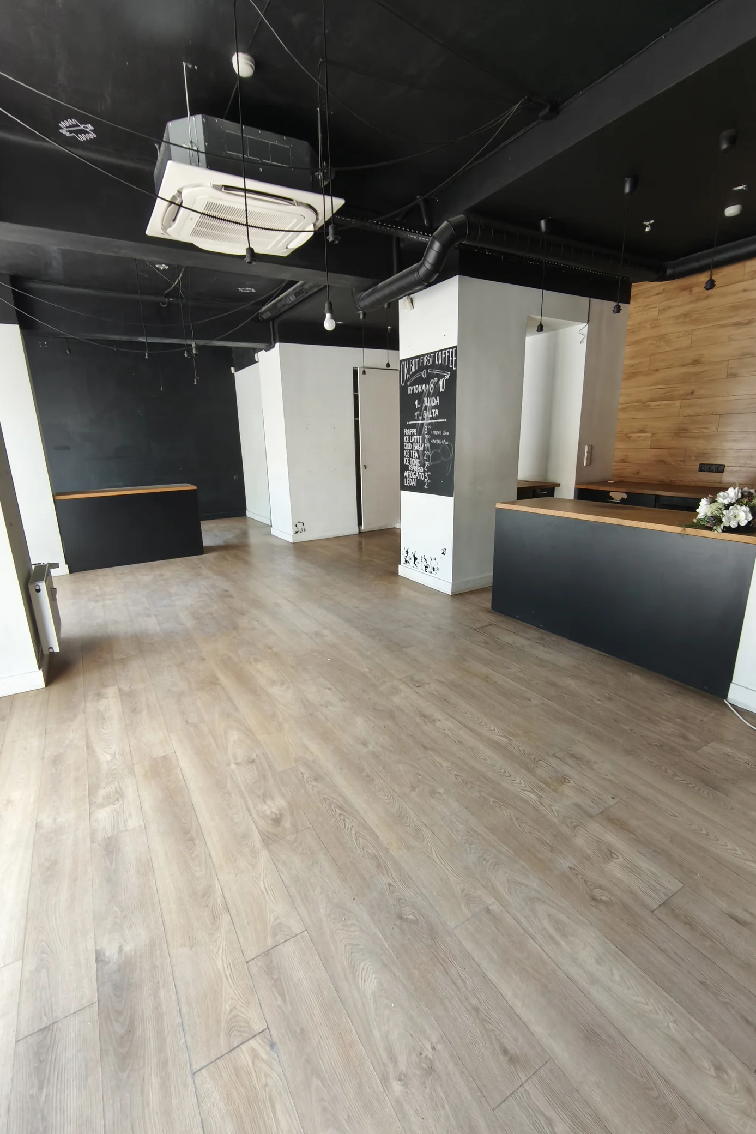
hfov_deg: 73.7
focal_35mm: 16
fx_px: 504
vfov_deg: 96.7
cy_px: 570
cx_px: 361
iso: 320
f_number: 2.2
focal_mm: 1.91
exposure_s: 1/33.3
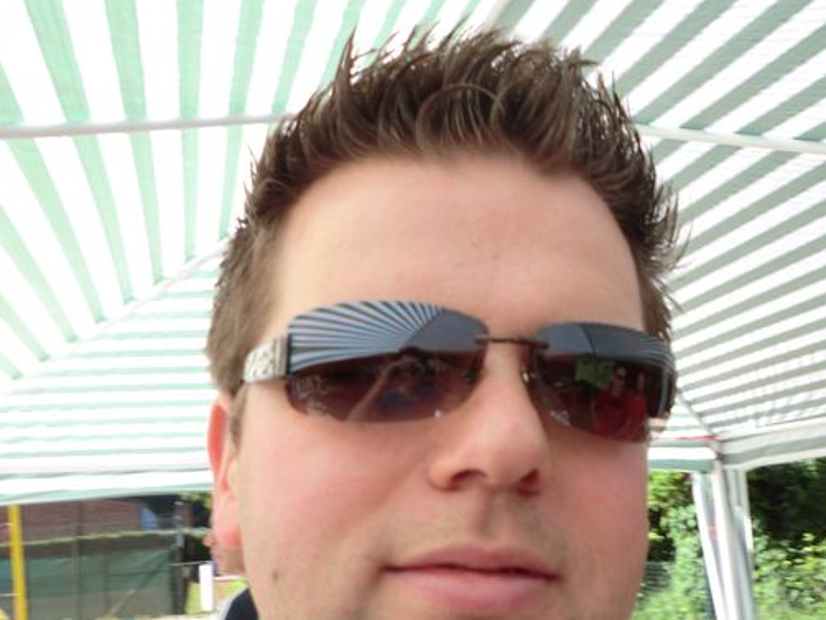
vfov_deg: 33.5
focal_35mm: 43
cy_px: 373
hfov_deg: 43.1
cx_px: 559
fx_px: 1027
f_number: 3.2
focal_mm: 4.9
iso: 50
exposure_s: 1/250
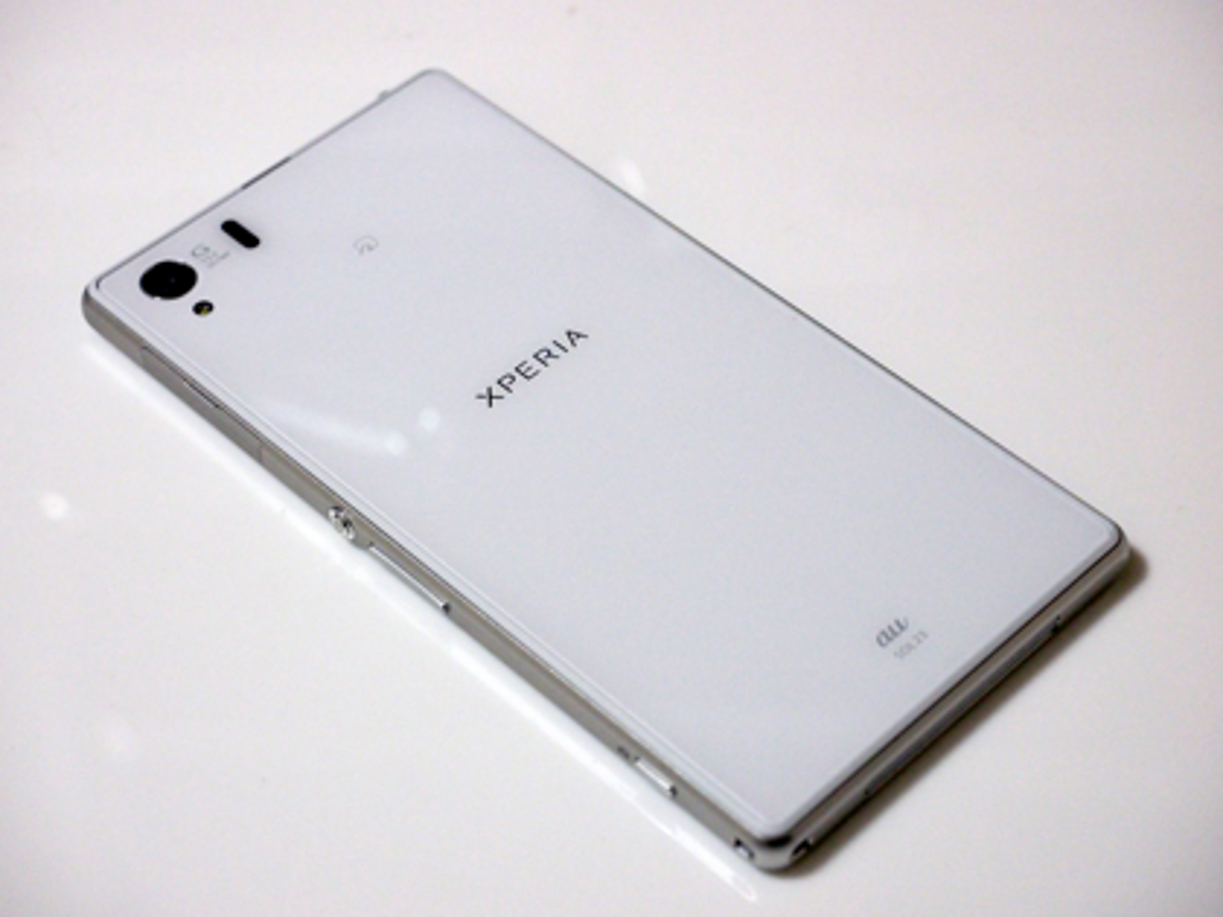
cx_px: 612
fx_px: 2826
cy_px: 458
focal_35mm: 80
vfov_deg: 18.4
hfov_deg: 24.4
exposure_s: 1/60
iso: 1600
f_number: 5.6
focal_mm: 40
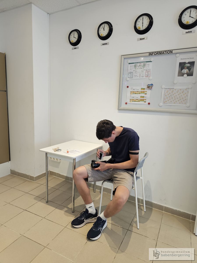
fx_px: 175
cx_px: 98
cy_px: 132
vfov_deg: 73.9
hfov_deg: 58.9
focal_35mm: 23
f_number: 1.7
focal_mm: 6.3
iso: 250
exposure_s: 1/100
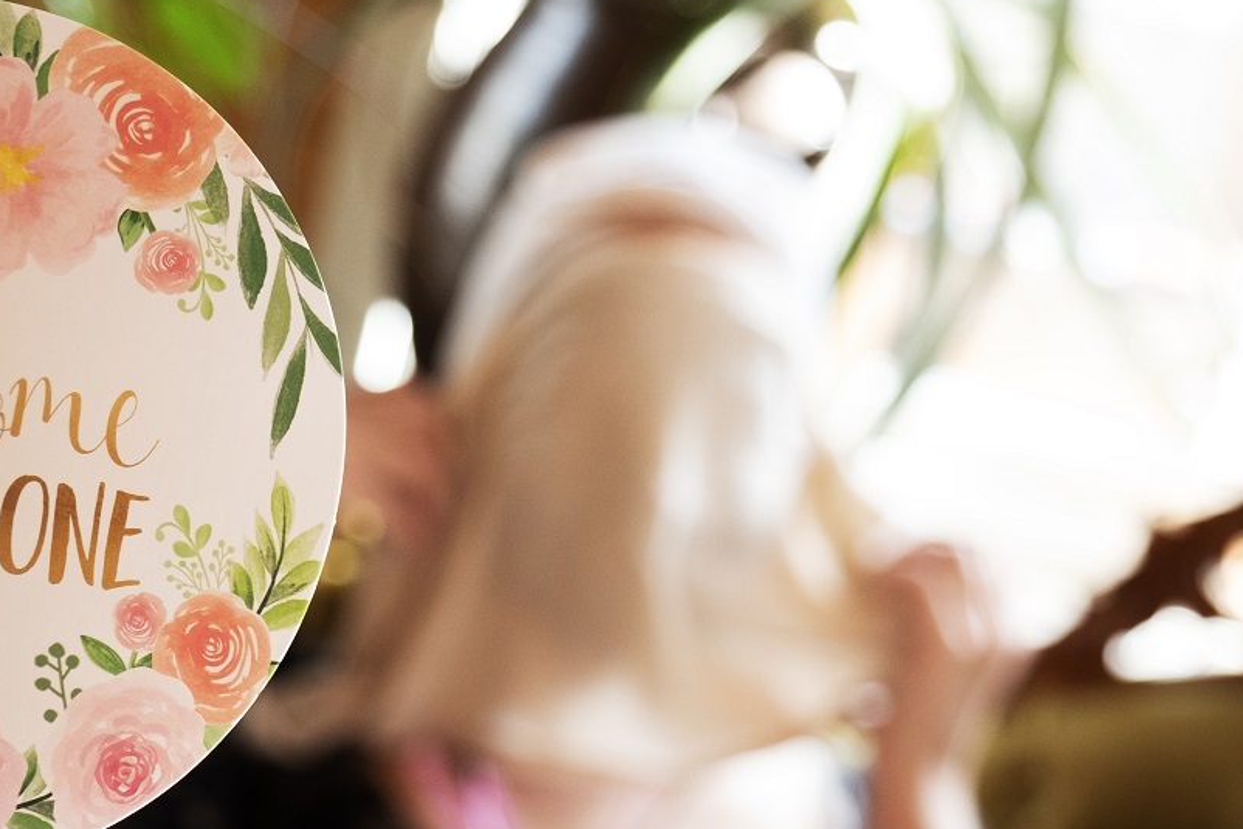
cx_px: 597
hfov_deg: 20.2
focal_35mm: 101
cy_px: 561
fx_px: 3488
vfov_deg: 13.5
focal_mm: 30.2
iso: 800
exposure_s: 1/125
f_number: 2.8
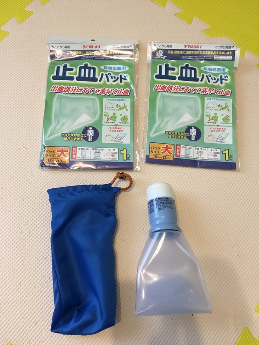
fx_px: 289
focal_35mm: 29
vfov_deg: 61.7
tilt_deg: -71.3
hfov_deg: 48.2
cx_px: 130
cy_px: 172
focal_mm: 4.15
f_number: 2.2
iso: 100
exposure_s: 1/30
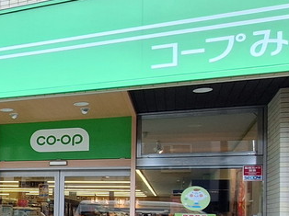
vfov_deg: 26.5
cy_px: 197
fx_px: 442
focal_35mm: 53
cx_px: -97
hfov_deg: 28.8
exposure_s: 1/344
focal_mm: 1.74
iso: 40
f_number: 2.2
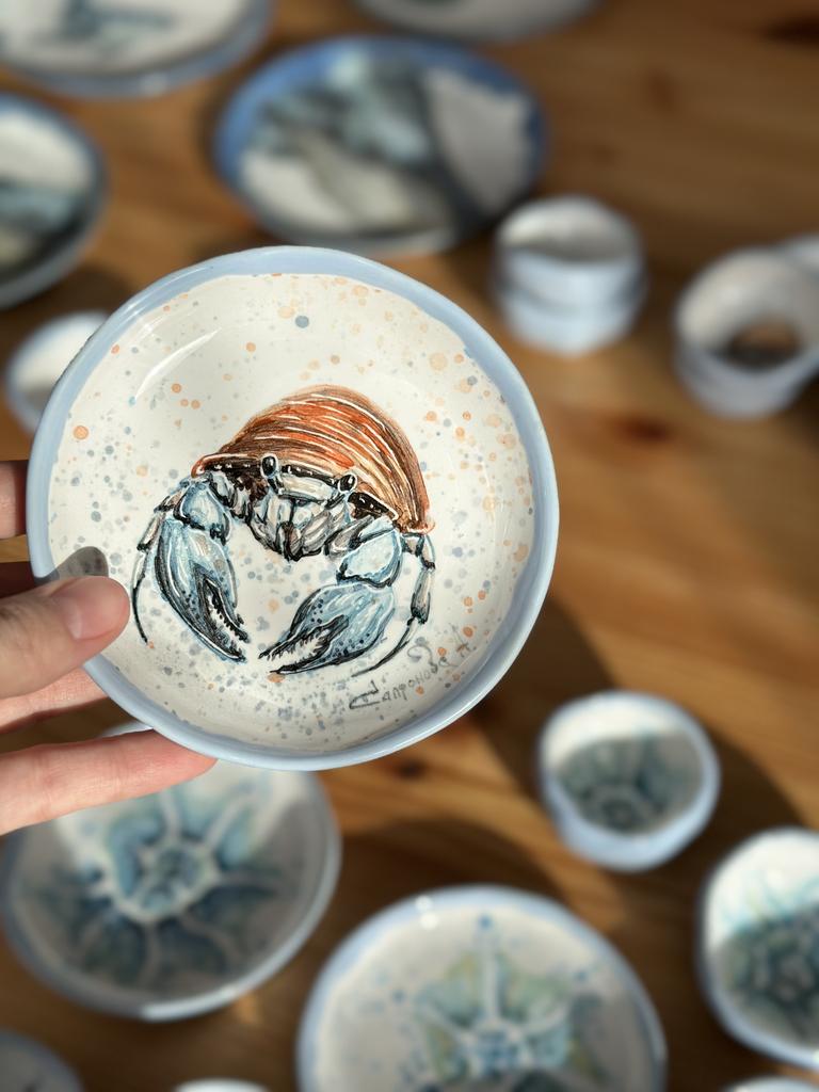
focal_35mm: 48
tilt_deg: -51.0
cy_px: 546
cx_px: 410
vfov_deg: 39.7
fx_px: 1514
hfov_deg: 30.3
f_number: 1.78
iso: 80
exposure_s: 1/2976
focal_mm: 6.86
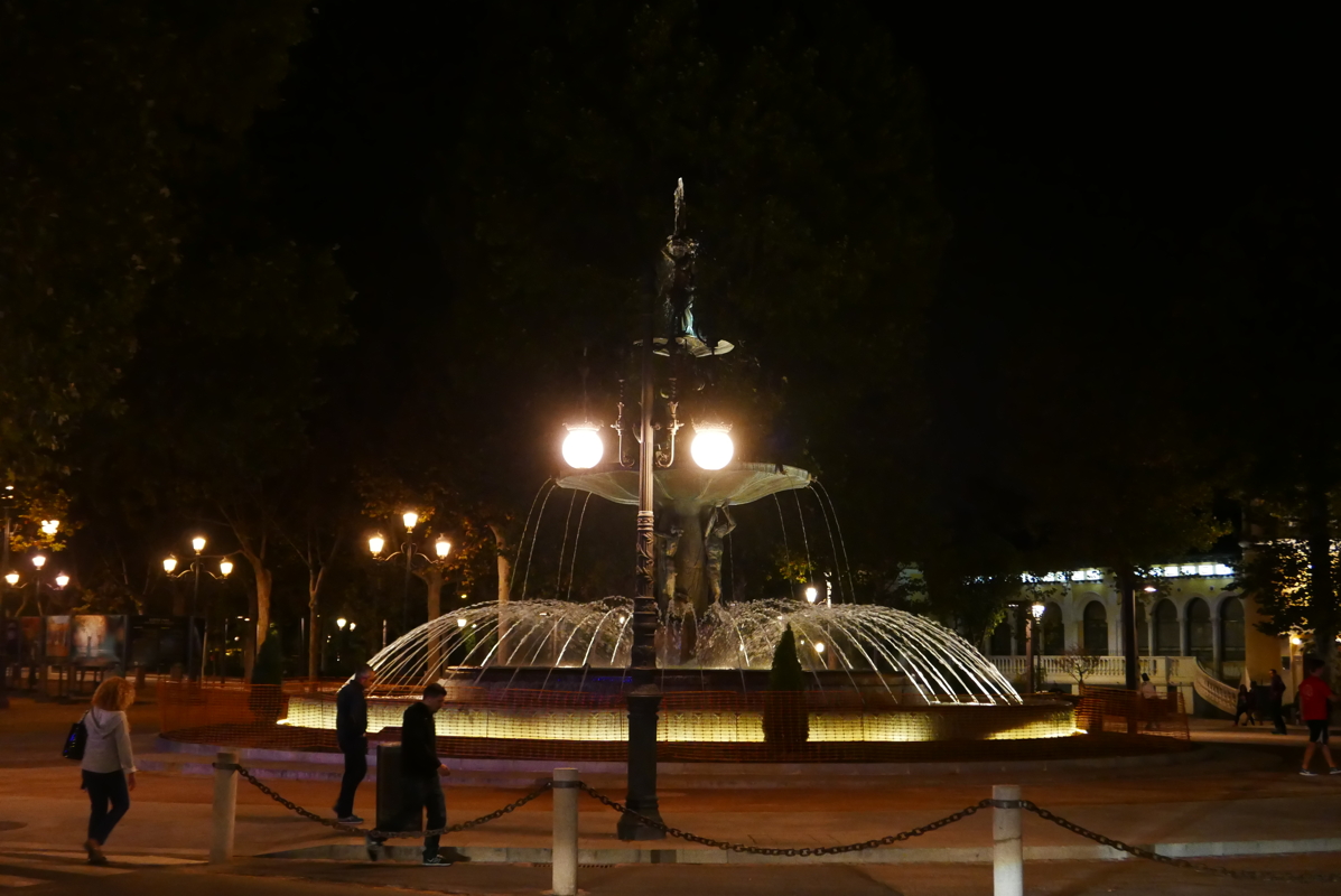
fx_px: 1864
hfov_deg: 39.6
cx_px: 670
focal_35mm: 50
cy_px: 448
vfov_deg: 27.0
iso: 3200
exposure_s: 1/80
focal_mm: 22.7
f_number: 2.7
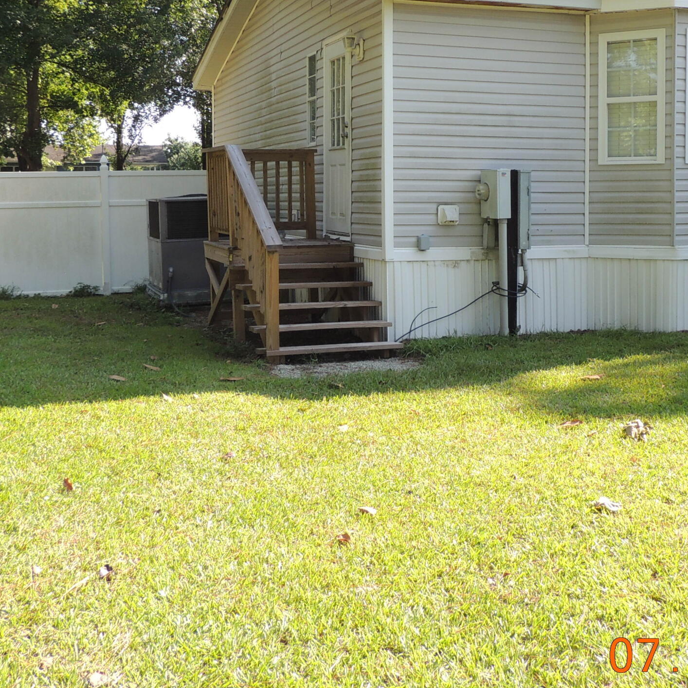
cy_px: 224
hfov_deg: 37.5
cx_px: 380
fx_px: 1012
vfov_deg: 37.1
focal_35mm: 45
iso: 100
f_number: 3
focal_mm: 4.3
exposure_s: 1/250
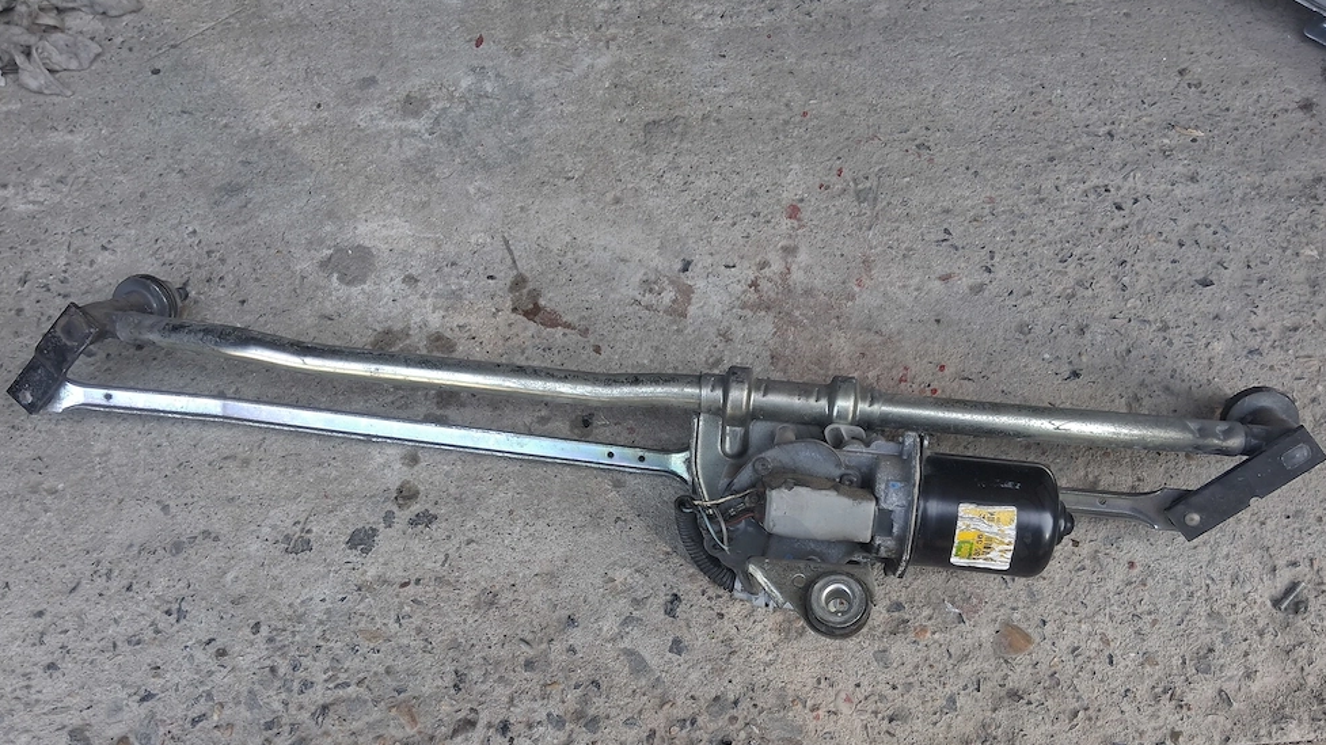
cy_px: 457
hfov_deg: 66.1
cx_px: 665
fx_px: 1019
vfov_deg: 39.9
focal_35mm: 29
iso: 64
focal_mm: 3.98
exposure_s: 1/120
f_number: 1.8
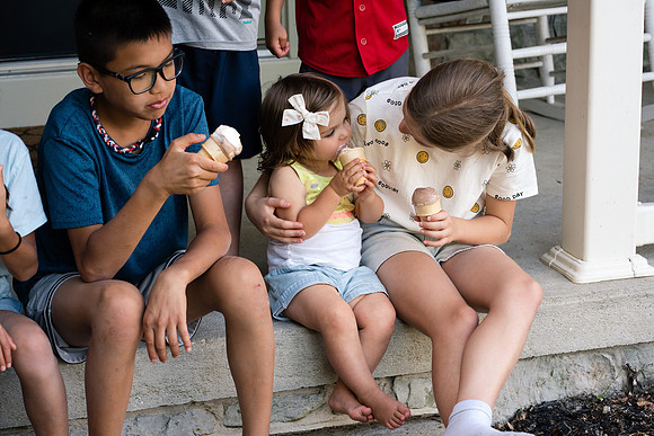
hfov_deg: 23.9
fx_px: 1544
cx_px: 327
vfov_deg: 16.1
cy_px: 218
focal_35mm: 85
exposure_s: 1/250
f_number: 6.3
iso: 640
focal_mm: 85
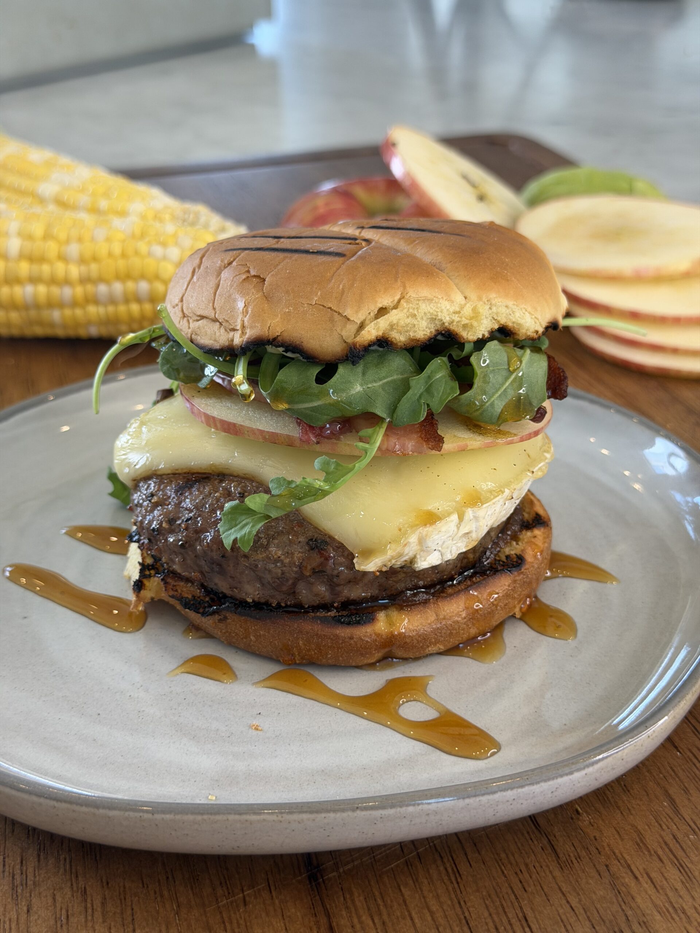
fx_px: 1294
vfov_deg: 39.7
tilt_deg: -27.4
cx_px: 350
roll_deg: +1.4
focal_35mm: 48
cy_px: 466
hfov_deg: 30.3
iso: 80
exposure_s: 1/120
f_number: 1.78
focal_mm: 6.76
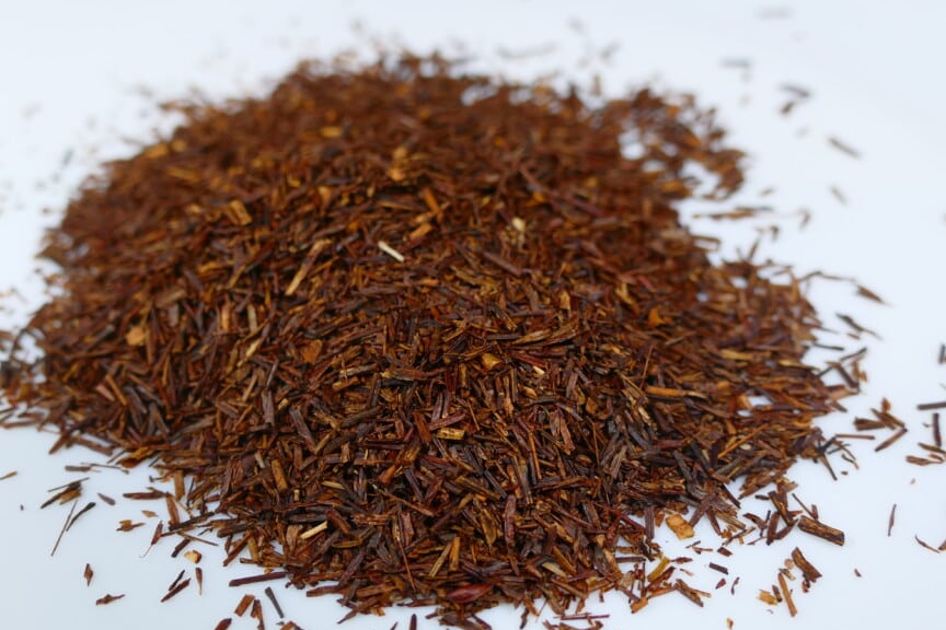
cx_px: 429
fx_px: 1314
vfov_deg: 27.0
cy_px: 336
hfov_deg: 39.6
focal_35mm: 50
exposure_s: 1/80
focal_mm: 13.16
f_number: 3.1
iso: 160
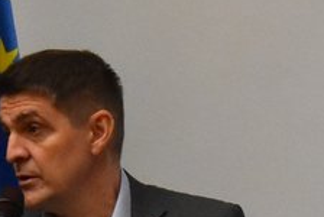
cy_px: 334
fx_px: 2929
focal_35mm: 325
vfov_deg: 4.2
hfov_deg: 6.3
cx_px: 47
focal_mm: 30
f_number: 4.2
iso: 3200
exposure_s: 1/200
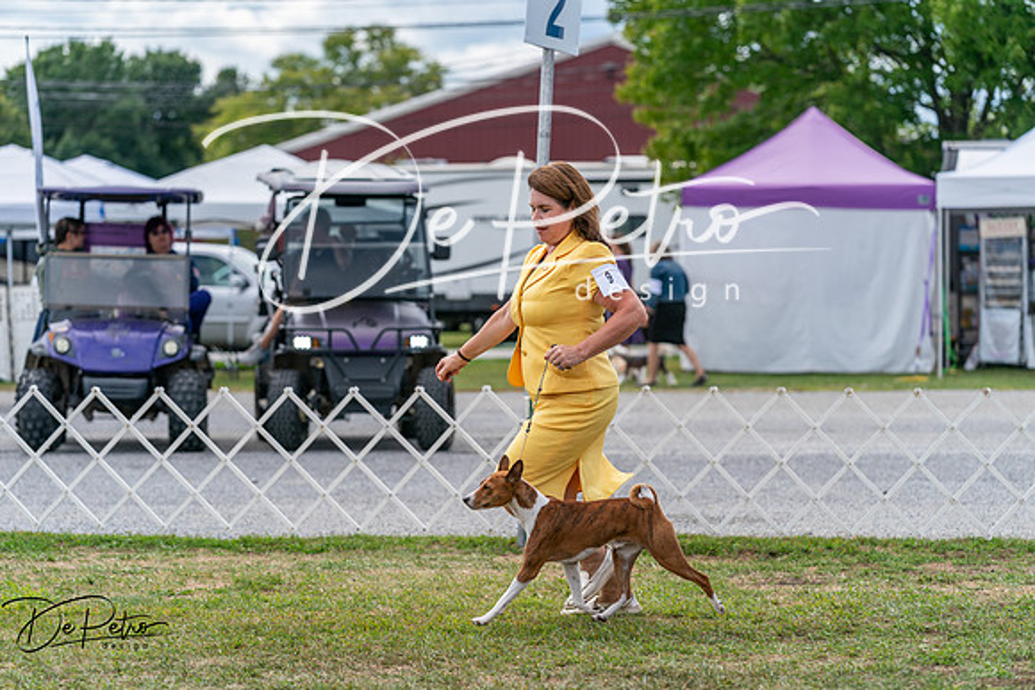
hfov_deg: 17.2
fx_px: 3422
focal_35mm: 119
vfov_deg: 11.5
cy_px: 345
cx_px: 518
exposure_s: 1/1600
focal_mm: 119
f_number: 4
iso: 200
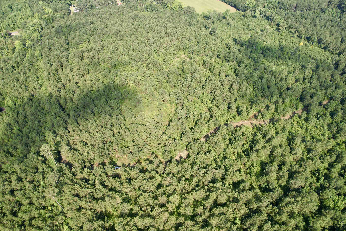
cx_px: 185
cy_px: 108
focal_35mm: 24
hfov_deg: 73.7
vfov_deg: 53.1
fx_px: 231
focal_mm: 8.38
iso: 100
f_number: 2.8
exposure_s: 1/725
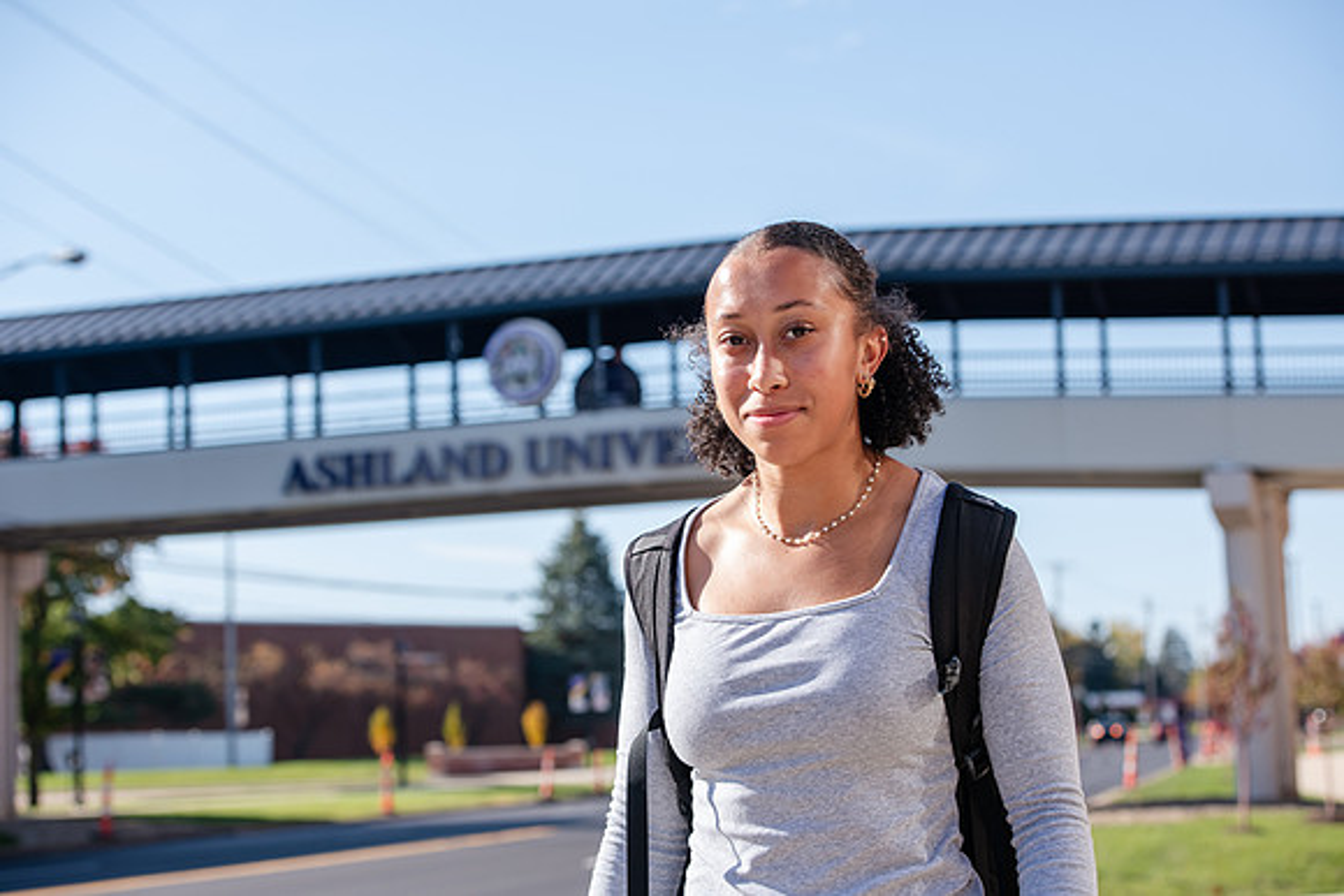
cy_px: 448
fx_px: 2614
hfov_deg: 28.8
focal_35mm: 70
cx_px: 672
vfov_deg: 19.5
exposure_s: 1/400
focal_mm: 70
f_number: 5.6
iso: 160
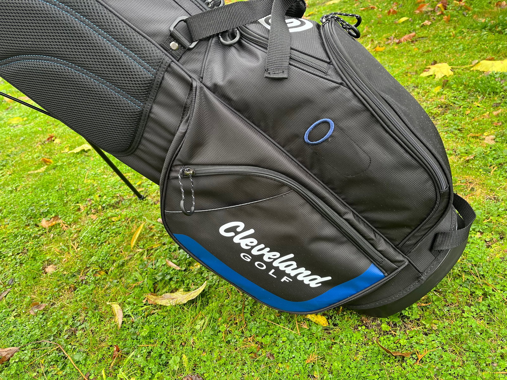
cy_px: 190
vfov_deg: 53.1
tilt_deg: -37.2
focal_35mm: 26
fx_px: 381
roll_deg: +9.8
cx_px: 254
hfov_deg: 67.3
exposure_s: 1/121
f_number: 1.6
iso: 125
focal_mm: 5.1
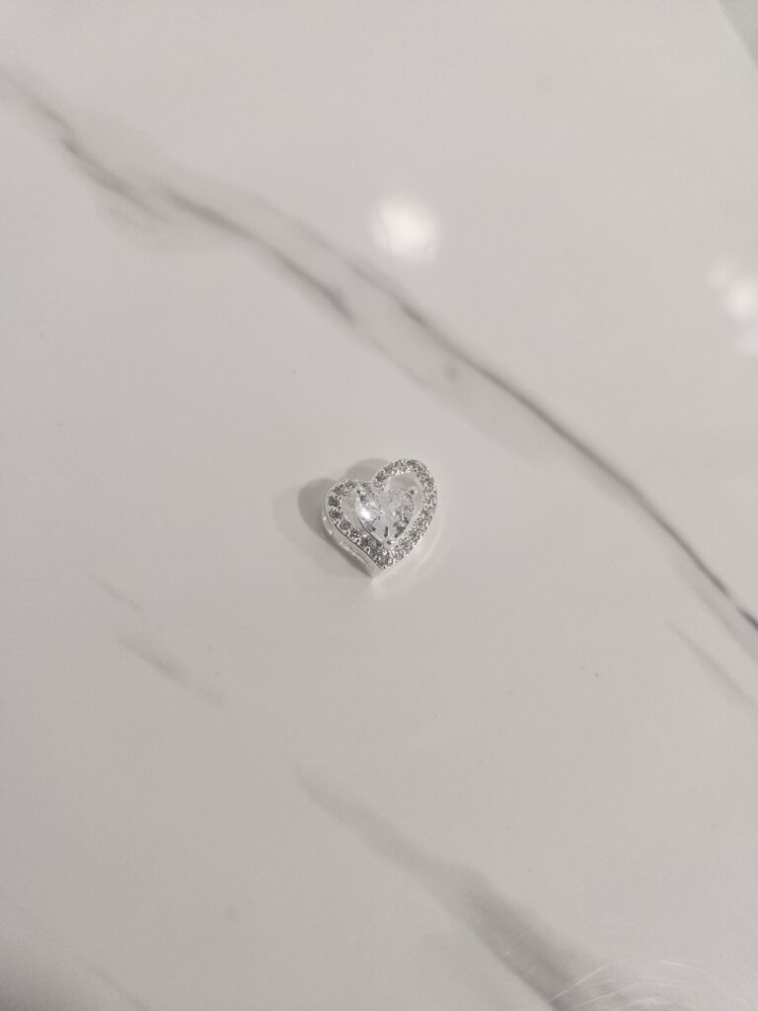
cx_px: 379
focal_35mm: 23
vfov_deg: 73.9
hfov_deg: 58.9
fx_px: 672
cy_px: 506
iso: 200
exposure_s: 1/100
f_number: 1.8
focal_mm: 5.4
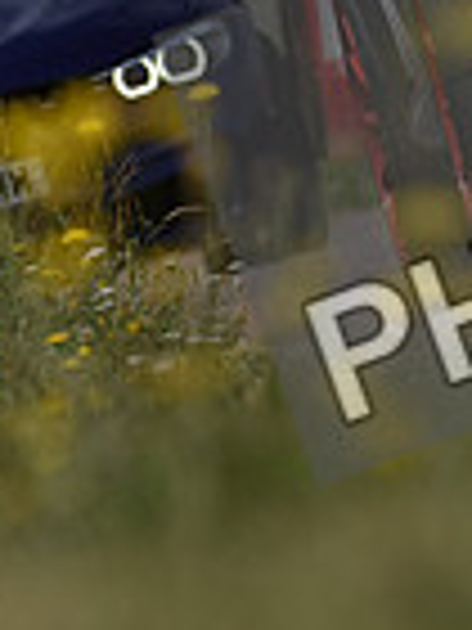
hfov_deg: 1.9
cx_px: 1056
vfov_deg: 2.5
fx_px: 14526
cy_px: -43
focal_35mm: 799
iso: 500
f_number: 8
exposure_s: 1/1000
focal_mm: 200
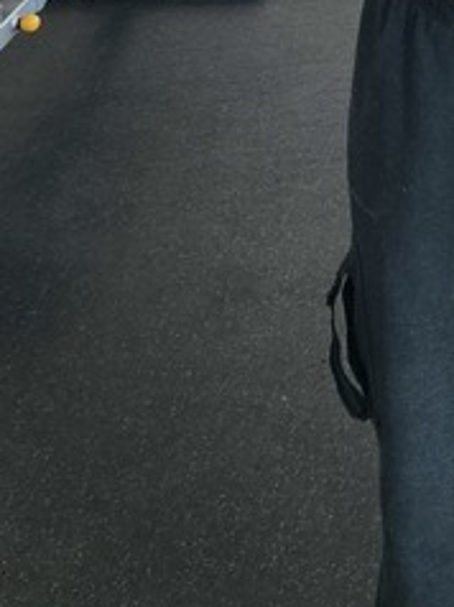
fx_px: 1559
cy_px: -186
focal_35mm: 89
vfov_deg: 20.2
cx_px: 750
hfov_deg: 14.9
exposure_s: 1/120
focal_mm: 5.4
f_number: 1.8
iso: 50
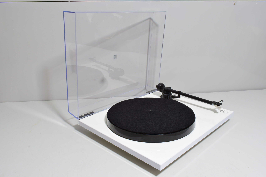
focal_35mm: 32
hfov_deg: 59.5
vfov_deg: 41.7
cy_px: 88
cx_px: 133
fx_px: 233
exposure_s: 2
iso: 100
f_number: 25
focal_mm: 21
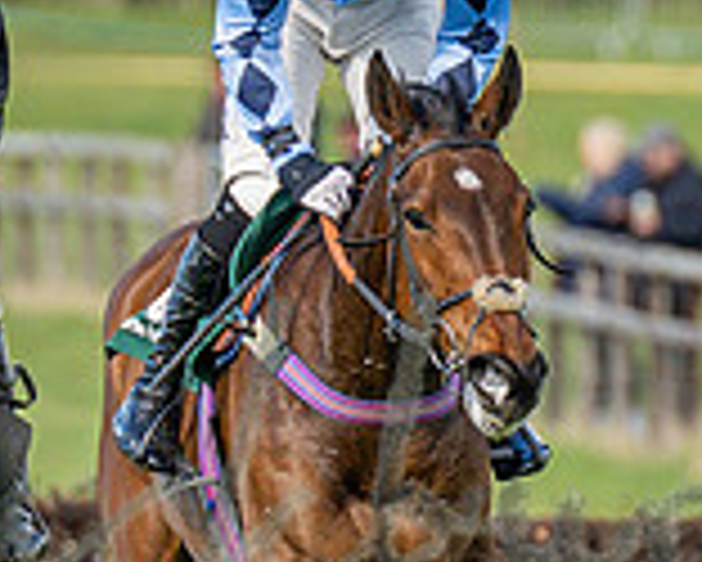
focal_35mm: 1916
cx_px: 698
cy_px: 211
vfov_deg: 0.8
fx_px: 39833
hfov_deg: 1.0
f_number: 2.8
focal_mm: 200
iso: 200
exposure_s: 1/1600
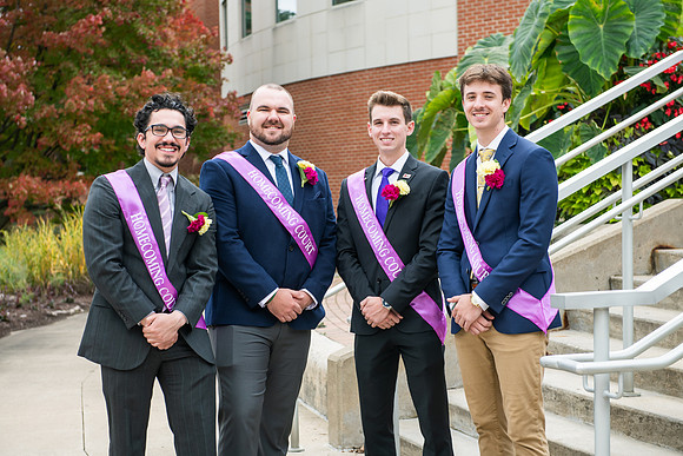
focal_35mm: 70
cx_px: 342
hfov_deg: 28.8
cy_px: 228
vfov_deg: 19.5
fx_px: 1328
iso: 200
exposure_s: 1/320
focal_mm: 70
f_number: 5
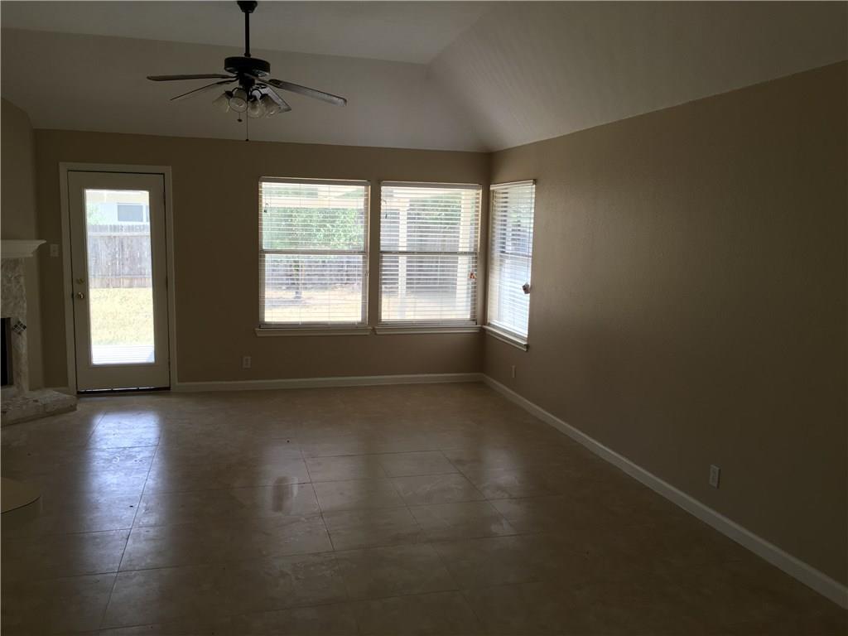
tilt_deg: -6.8
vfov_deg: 48.2
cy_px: 318
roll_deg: -1.2
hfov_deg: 61.7
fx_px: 710
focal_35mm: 29
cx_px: 424
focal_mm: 4.15
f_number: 2.2
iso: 25
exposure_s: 1/120
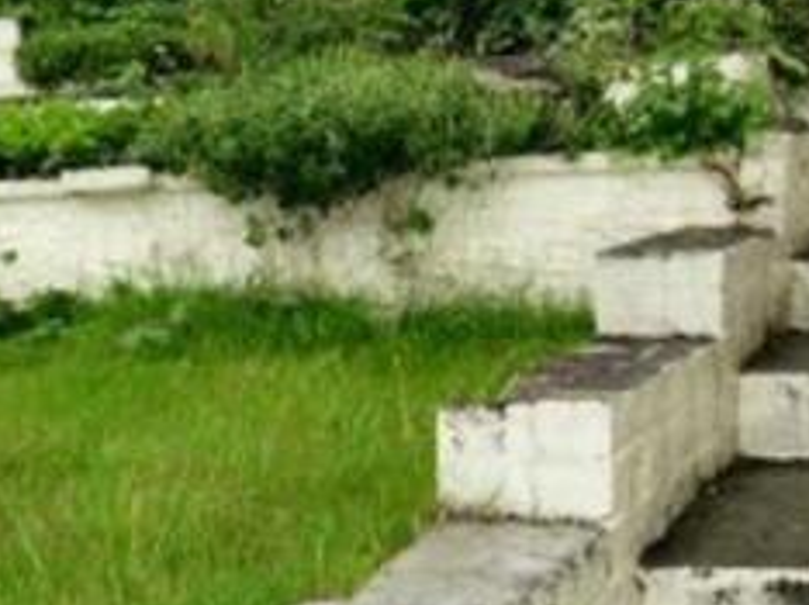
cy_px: 209
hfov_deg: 27.3
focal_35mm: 71
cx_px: 311
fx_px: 1658
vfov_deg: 20.6
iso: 79
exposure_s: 1/228
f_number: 2.8
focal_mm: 7.8
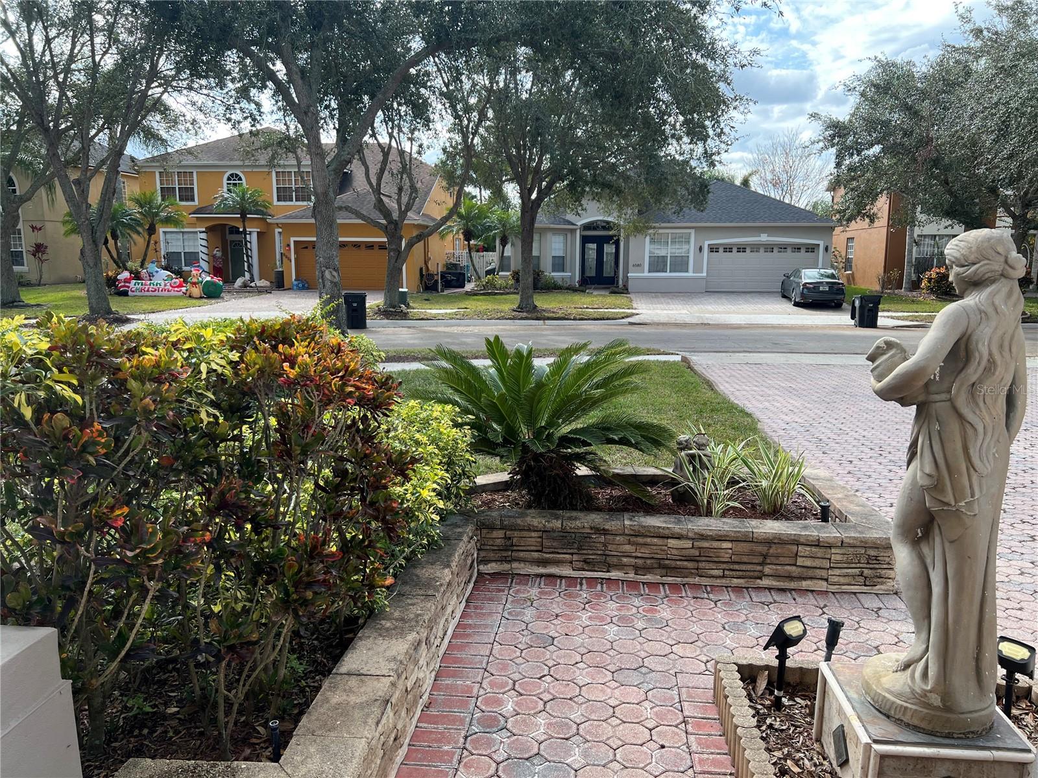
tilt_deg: -10.3
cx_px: 519
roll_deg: -0.5
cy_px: 389
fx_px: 780
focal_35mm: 26
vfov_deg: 53.1
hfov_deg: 67.3
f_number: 1.5
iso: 50
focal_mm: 5.7
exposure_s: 1/1112
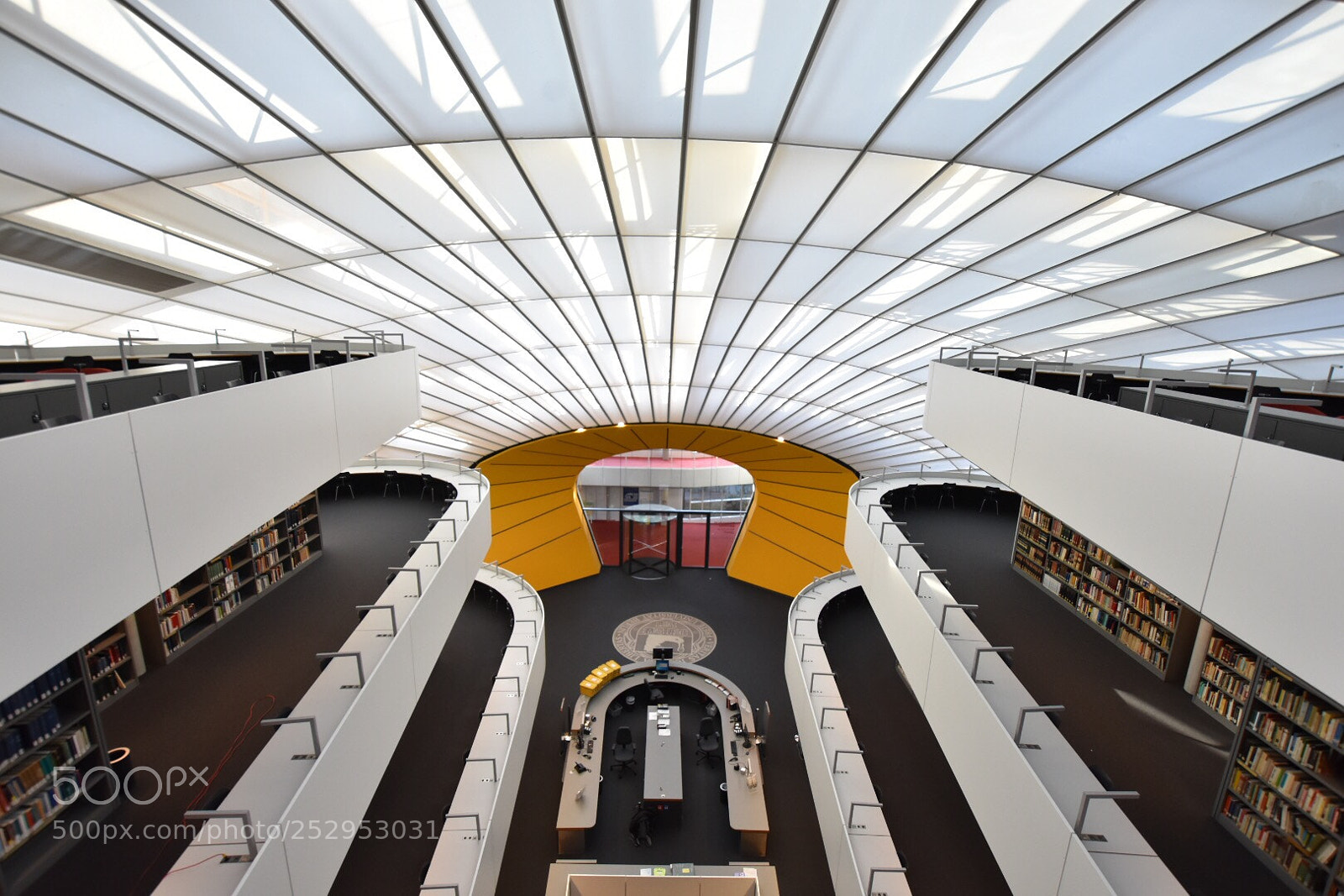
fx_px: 560
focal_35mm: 15
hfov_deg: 100.4
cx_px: 672
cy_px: 448
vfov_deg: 77.3
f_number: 5.6
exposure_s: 1/80
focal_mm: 10
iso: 800
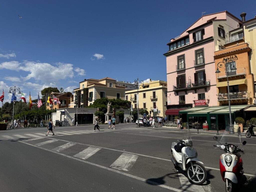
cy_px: 96
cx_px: 128
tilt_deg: +4.6
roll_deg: +0.2
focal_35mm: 24
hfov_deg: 71.6
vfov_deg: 56.8
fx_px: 177
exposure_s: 1/7937
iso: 80
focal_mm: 6.76
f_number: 1.78
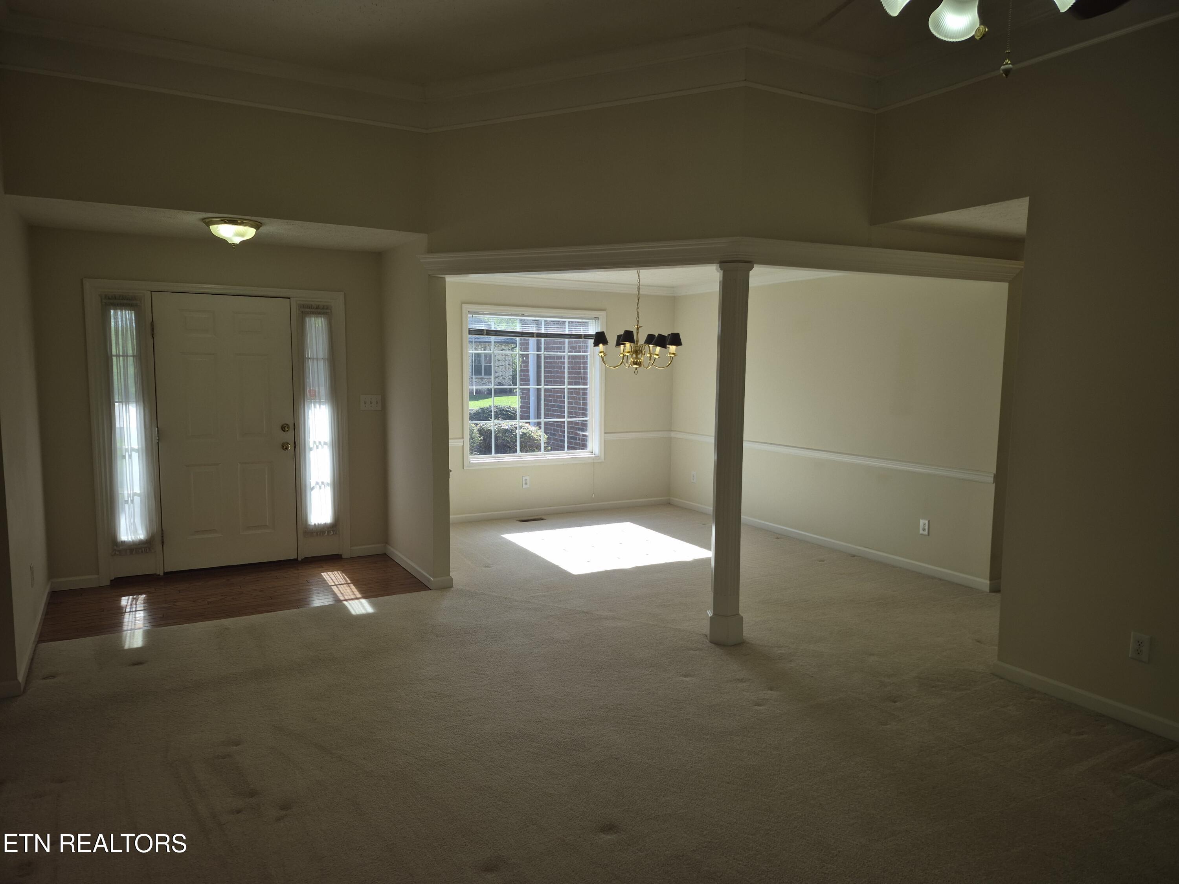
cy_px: 442
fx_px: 783
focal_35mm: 23
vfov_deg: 58.9
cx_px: 590
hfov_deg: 73.9
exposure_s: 1/248
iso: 25
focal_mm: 5.4
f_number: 1.8
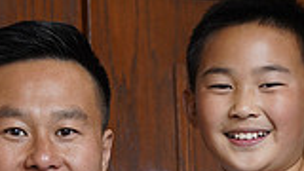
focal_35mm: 323
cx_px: 108
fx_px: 2604
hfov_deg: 6.7
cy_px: 260
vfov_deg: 3.7
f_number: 5.6
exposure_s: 1/250
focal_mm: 85
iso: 200
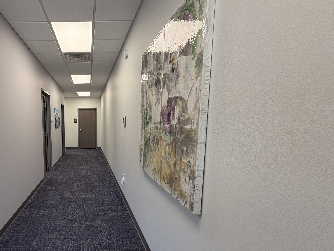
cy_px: 148
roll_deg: +0.5
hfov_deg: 74.2
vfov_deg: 63.0
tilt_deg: -7.6
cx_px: 89
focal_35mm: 21
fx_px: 203
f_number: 2.2
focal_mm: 2.22
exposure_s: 1/120
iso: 100
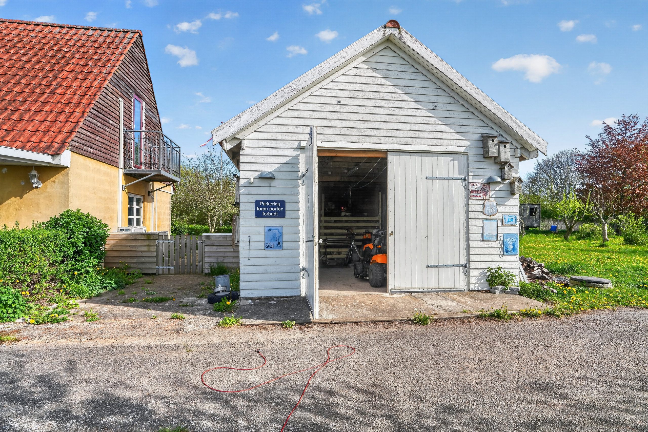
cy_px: 216
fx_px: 342
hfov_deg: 86.9
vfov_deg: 64.5
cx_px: 324
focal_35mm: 19
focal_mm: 19
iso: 400
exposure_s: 1/1600
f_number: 8
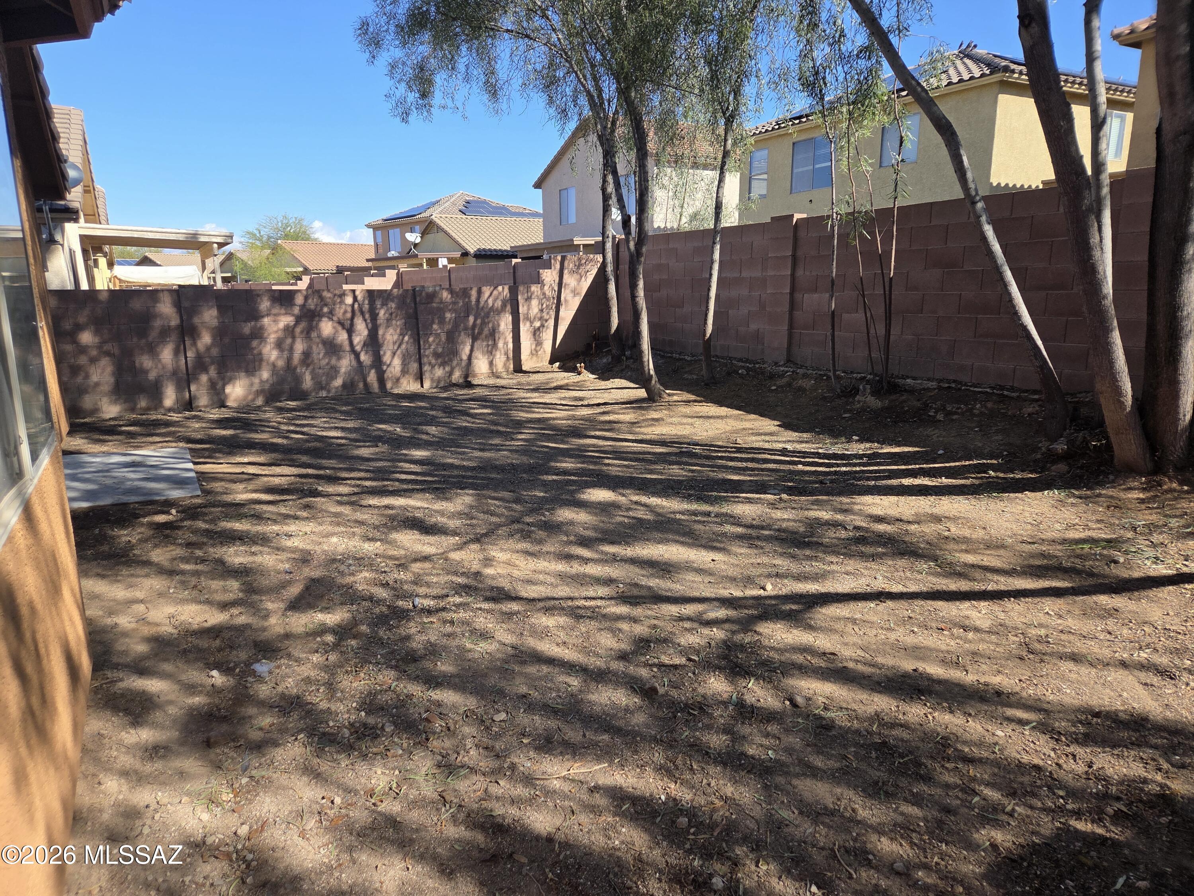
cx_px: 597
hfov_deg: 73.9
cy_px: 448
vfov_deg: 58.9
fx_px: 793
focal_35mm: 23
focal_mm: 5.4
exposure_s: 1/2812
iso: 80
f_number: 1.8
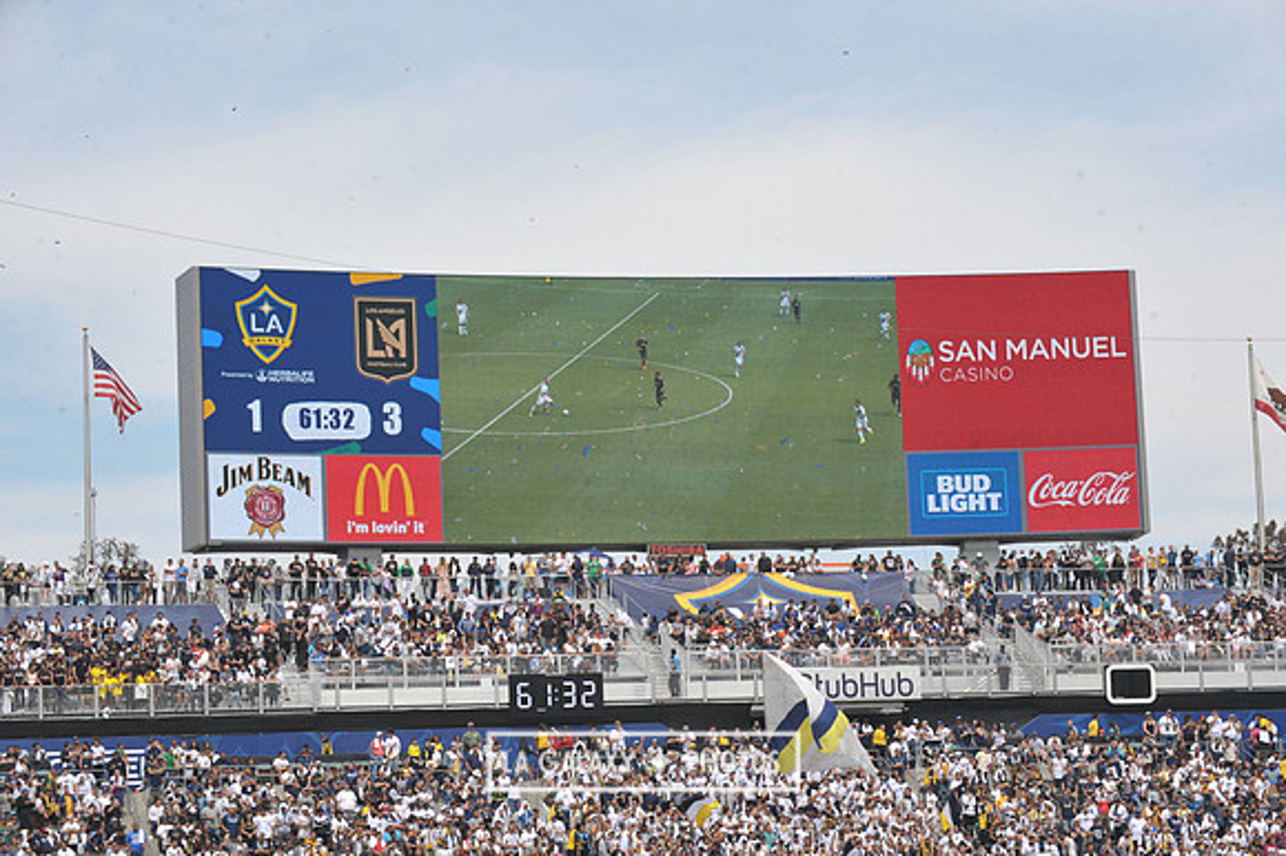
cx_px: 643
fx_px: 3927
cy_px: 428
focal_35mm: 110
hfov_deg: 18.6
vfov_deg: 12.4
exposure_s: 1/500
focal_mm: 110
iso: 320
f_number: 11
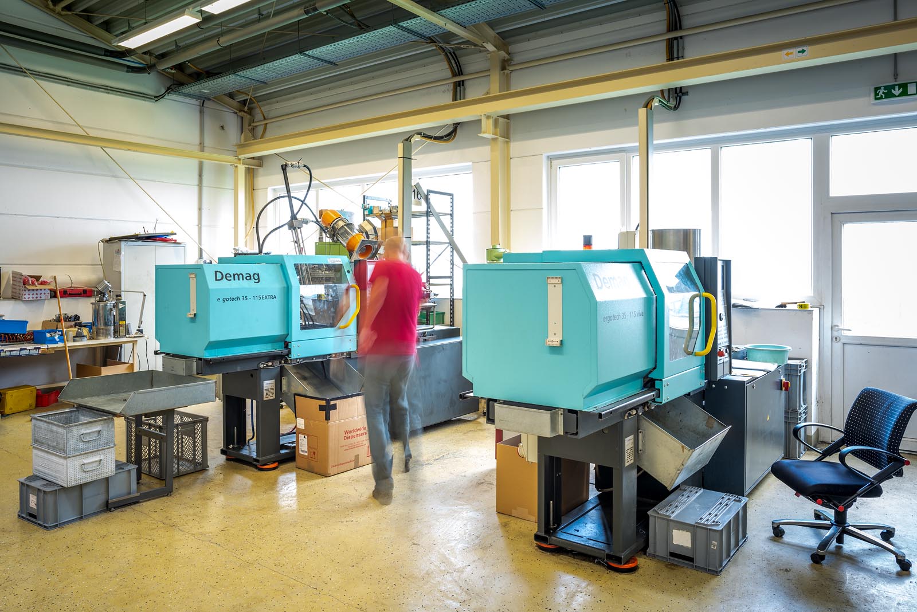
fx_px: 612
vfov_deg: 53.2
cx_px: 458
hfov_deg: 73.7
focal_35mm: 24
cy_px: 306
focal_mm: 24
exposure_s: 1
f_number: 8
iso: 64
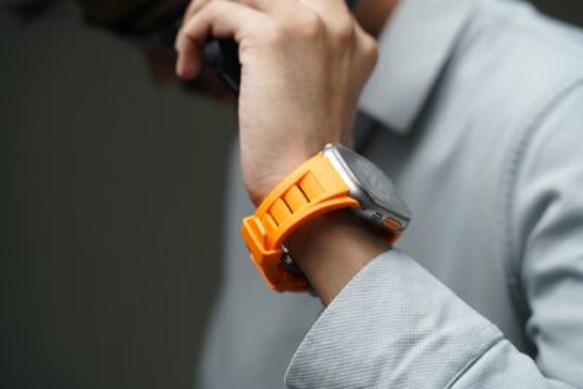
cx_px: 292
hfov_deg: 27.0
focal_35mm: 75
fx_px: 1215
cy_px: 194
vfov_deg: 18.2
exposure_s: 1/90
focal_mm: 75
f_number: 4
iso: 640
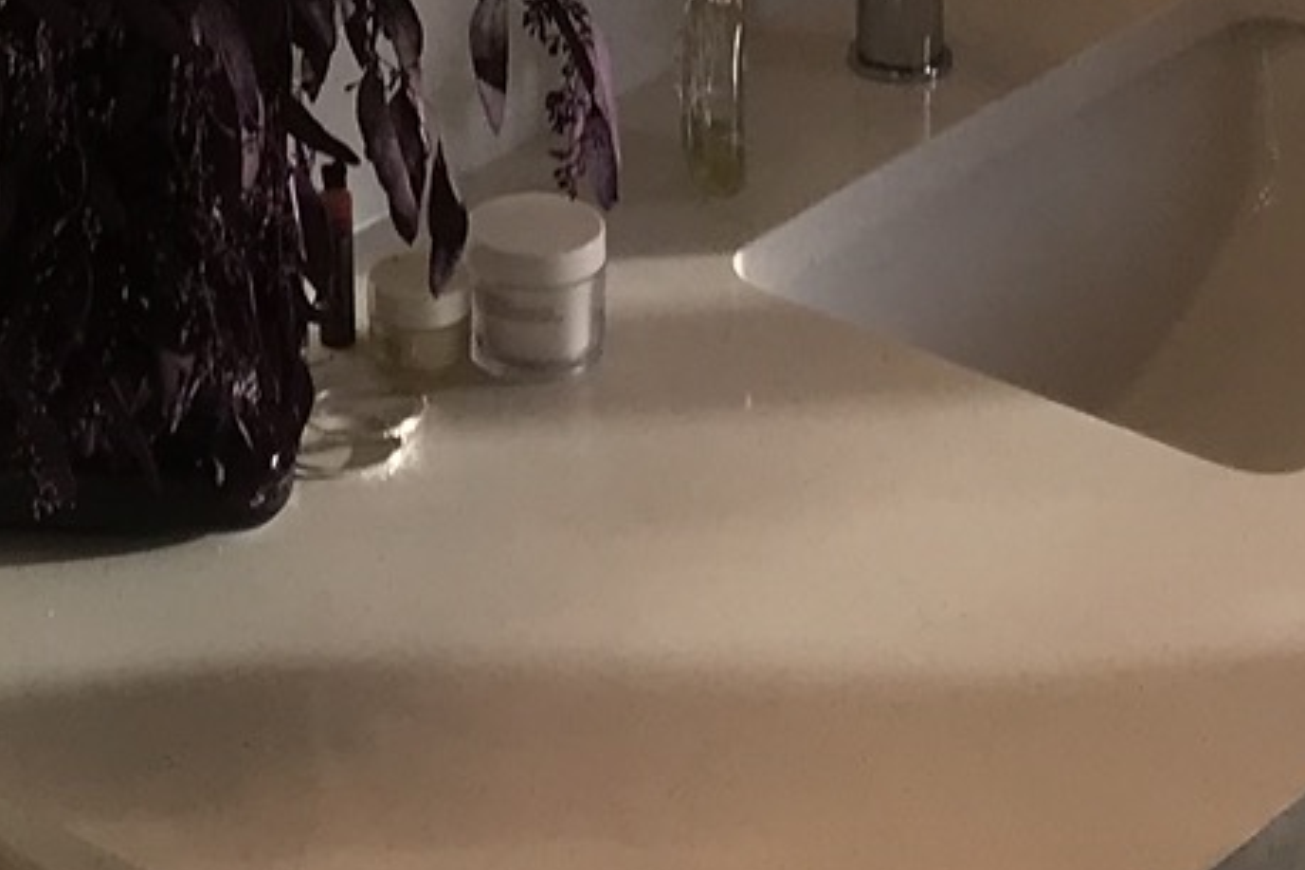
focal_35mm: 130
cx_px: 193
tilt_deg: -7.9
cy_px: -1203
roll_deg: +1.3
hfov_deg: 15.6
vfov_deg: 9.4
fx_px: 4712
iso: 20
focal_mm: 3.99
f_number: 1.8
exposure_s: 1/257
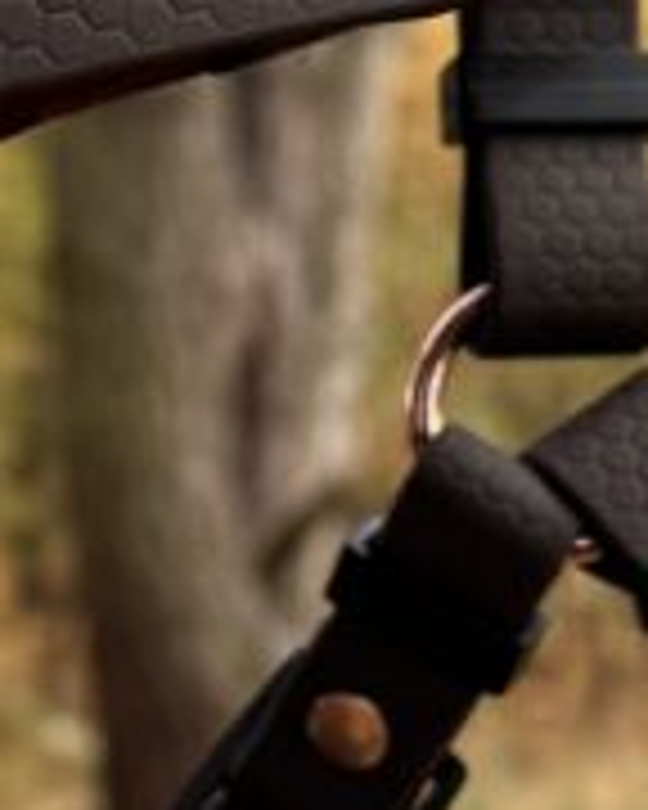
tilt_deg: -3.7
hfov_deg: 11.4
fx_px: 3188
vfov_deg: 14.4
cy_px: 684
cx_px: -144
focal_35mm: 133
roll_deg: -1.2
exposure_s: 1/157
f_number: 1.78
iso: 64
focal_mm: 6.76
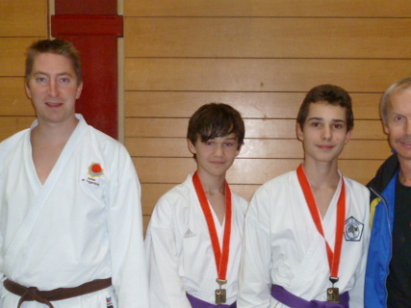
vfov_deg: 30.1
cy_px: 196
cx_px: 219
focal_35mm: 48
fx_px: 570
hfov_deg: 39.6
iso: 400
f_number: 3.3
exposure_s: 1/60
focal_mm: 5.7
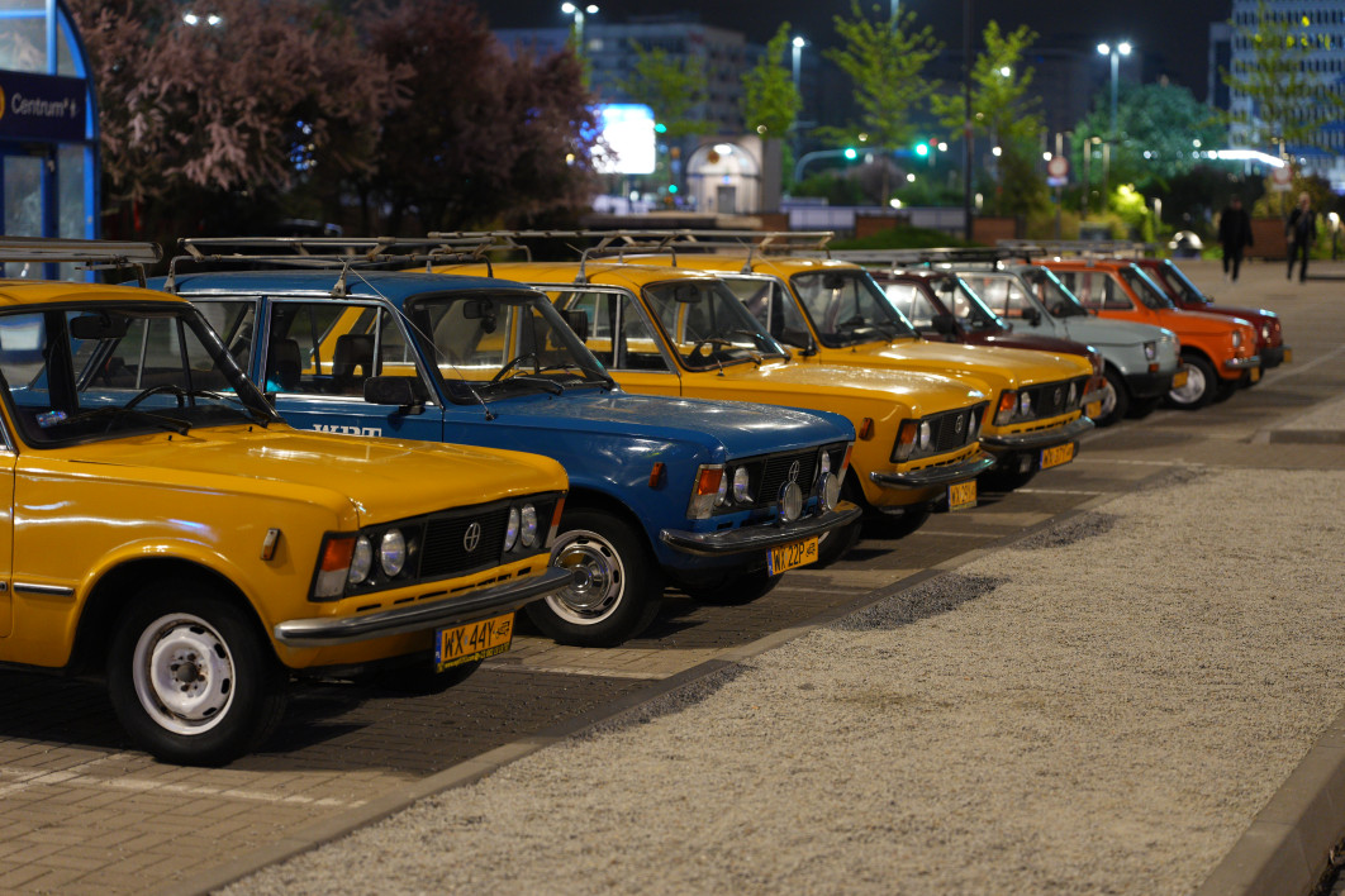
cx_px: 672
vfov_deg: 19.5
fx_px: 2615
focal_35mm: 70
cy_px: 448
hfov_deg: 28.8
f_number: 2
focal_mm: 70
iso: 1600
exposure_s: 1/40
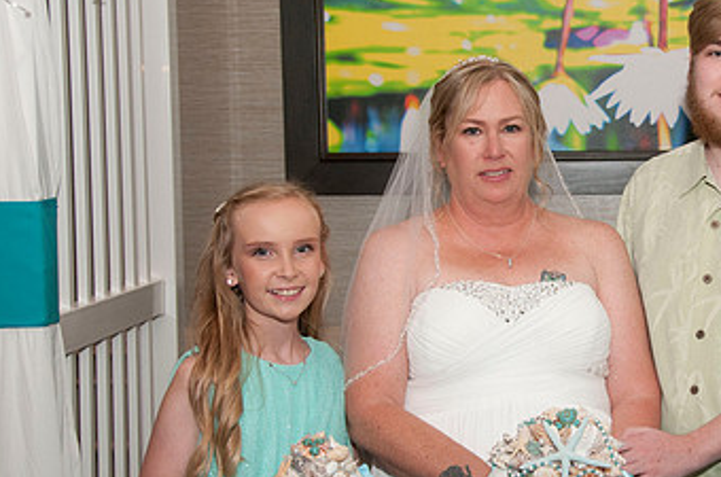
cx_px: 606
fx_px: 1638
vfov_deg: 16.6
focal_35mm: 82
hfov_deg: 24.3
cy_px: 277
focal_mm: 32
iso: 400
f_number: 5.6
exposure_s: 1/60
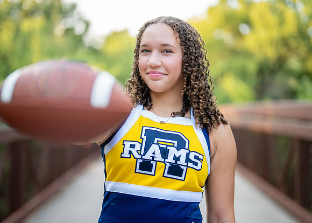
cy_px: 102
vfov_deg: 24.1
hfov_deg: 33.3
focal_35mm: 59
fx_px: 521
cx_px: 159
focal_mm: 50
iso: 250
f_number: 1.2
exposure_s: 1/500
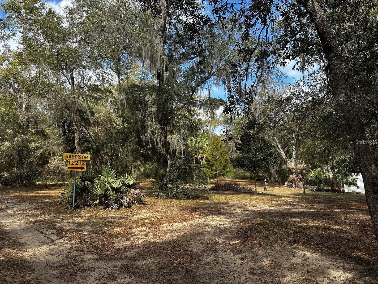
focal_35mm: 24
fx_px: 262
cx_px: 189
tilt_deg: +5.2
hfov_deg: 71.6
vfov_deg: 56.8
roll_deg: -0.6
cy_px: 142
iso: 80
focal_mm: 6.86
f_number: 1.78
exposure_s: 1/1495
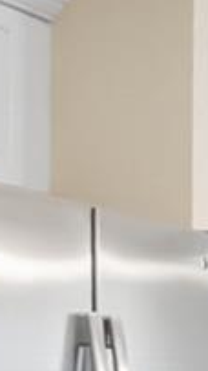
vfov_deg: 15.9
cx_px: 879
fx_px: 1217
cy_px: 549
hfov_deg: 7.0
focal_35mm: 124
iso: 3200
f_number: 4
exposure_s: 1/250
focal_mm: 10
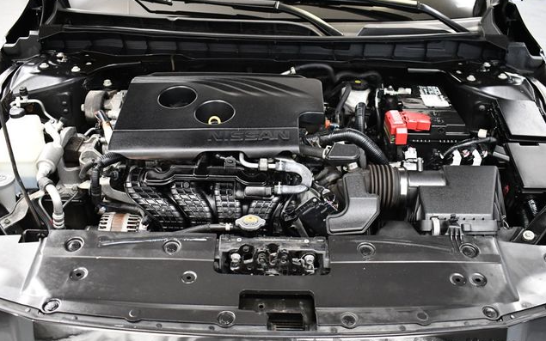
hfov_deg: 52.7
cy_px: 178
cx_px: 273
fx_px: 551
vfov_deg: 34.4
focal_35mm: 37
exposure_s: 1/60
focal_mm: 18
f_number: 3.5
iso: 3200
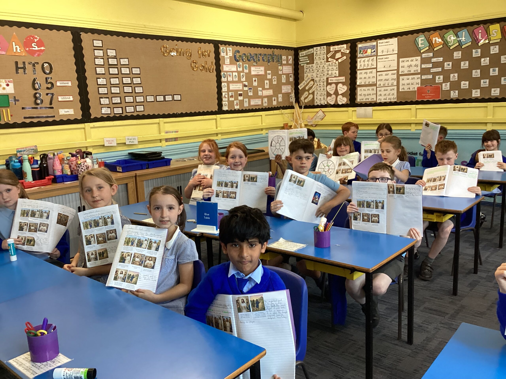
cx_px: 253
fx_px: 453
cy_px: 190
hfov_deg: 58.4
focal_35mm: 31
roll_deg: +2.8
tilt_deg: -10.6
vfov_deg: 45.4
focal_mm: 3.3
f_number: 2.4
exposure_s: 1/50
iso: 125
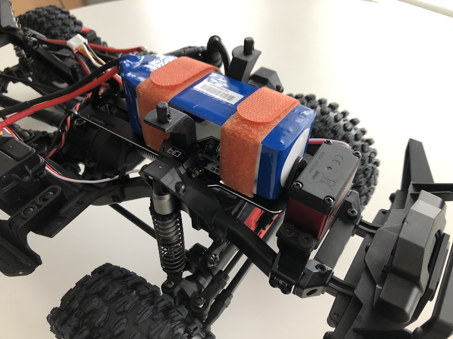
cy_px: 170
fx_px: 366
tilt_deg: -43.4
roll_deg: -0.3
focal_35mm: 28
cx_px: 226
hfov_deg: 63.4
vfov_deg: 49.7
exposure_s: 1/15
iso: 50
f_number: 1.8
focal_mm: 3.99
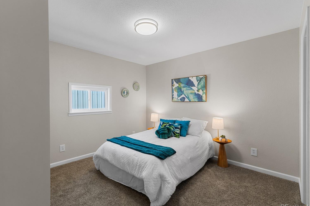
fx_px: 138
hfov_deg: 96.7
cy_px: 101
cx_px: 149
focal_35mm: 16
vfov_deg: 73.7
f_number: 8
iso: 250
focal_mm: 10
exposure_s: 1/3
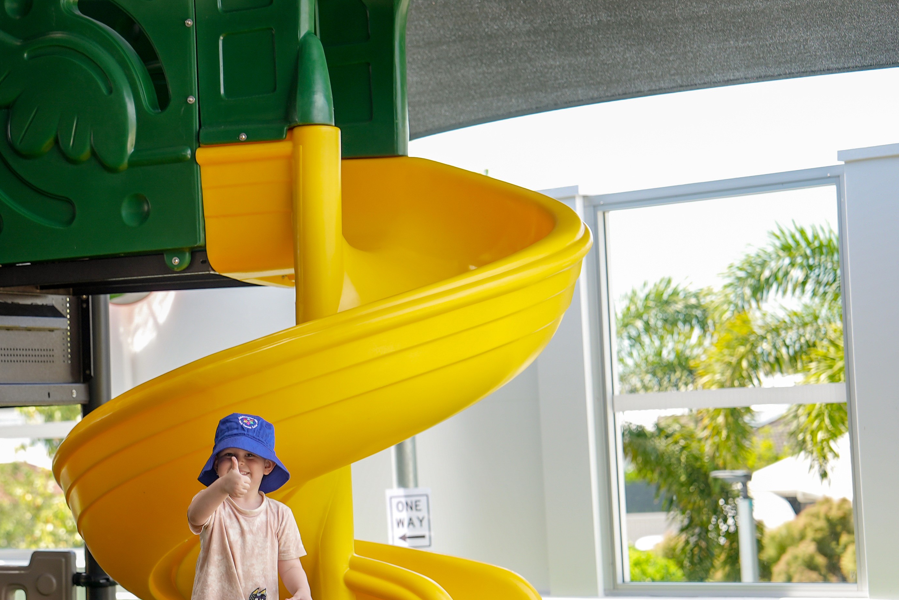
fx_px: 2673
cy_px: 416
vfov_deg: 12.8
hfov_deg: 19.0
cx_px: 233
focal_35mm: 107
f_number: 2.8
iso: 200
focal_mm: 70
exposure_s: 1/60
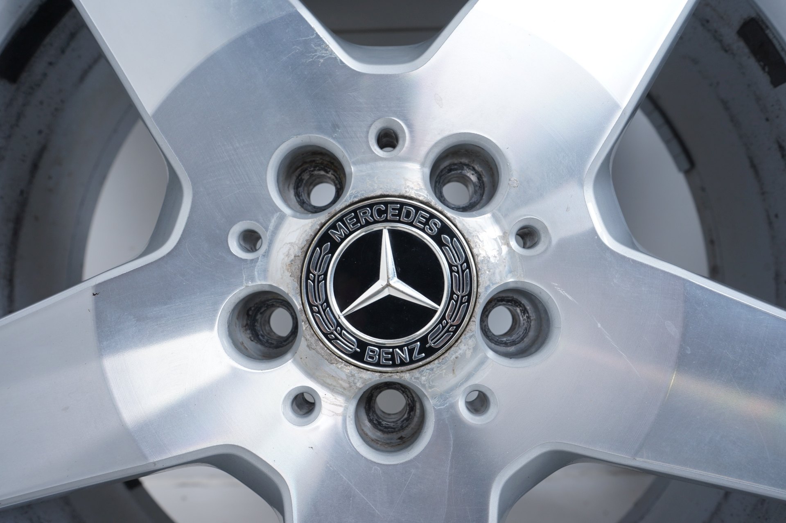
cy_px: 262
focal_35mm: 29
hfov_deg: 63.7
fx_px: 633
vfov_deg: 44.9
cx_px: 393
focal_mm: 29
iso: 250
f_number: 7.1
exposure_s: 1/100
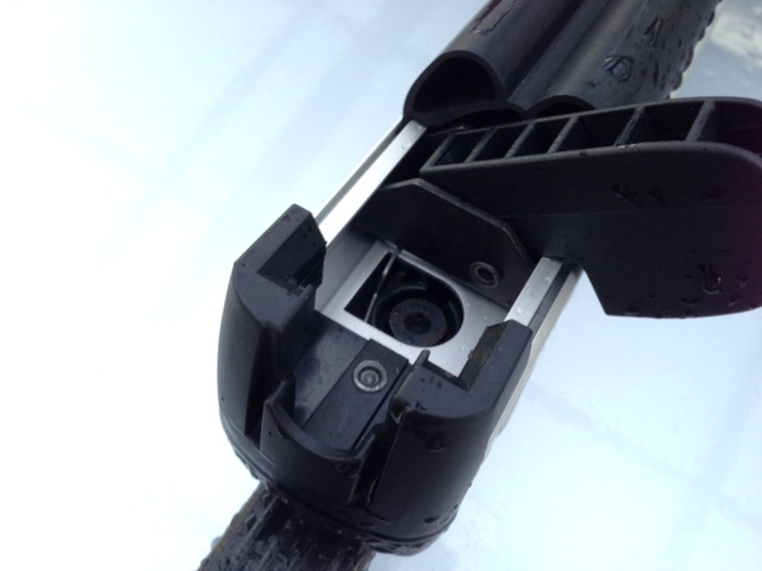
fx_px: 726
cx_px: 381
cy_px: 286
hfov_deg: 55.4
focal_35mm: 33
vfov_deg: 42.9
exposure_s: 1/20
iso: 100
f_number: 2.4
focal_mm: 4.12
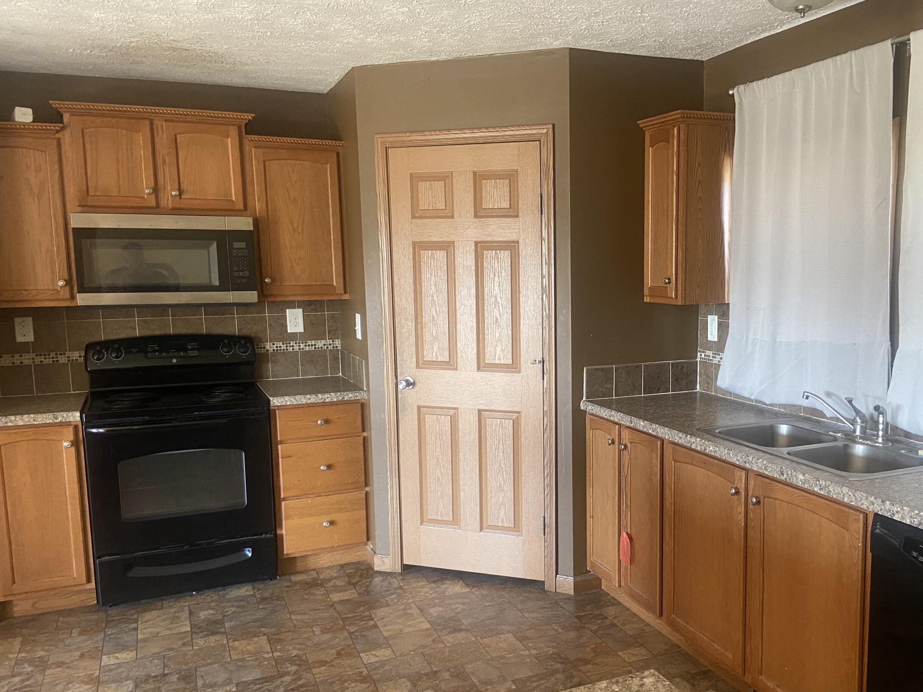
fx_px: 853
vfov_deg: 44.1
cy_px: 374
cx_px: 565
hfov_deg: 56.3
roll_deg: +0.3
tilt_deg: -8.4
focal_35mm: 32
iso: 250
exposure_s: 1/60
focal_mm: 4.25
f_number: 1.8
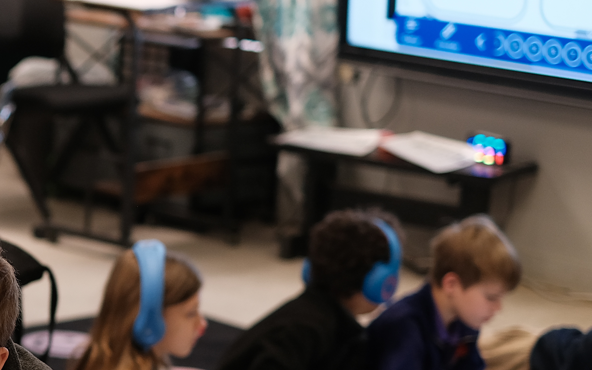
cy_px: 314
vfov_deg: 9.3
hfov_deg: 14.3
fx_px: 2275
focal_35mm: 141
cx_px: -142
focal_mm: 35
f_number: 2
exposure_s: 1/60
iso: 500
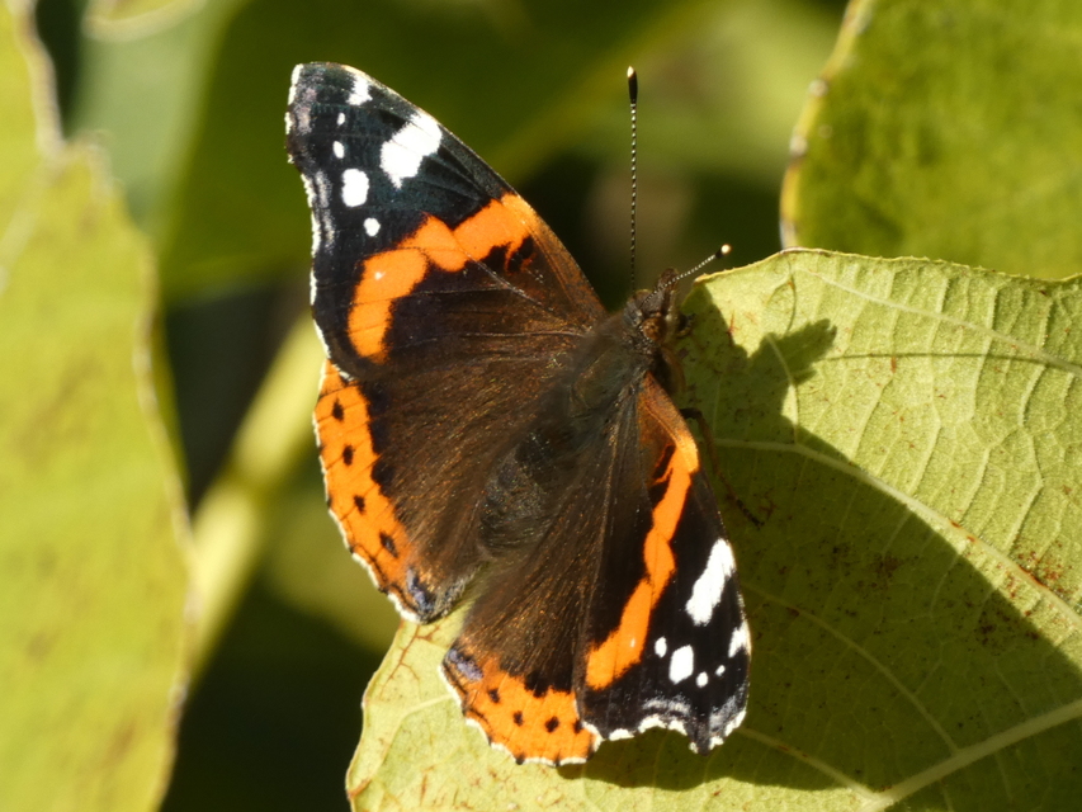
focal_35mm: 566
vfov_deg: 2.6
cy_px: 406
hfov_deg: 3.5
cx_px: 541
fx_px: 17694
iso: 100
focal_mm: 101.4
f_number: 5.6
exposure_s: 1/100
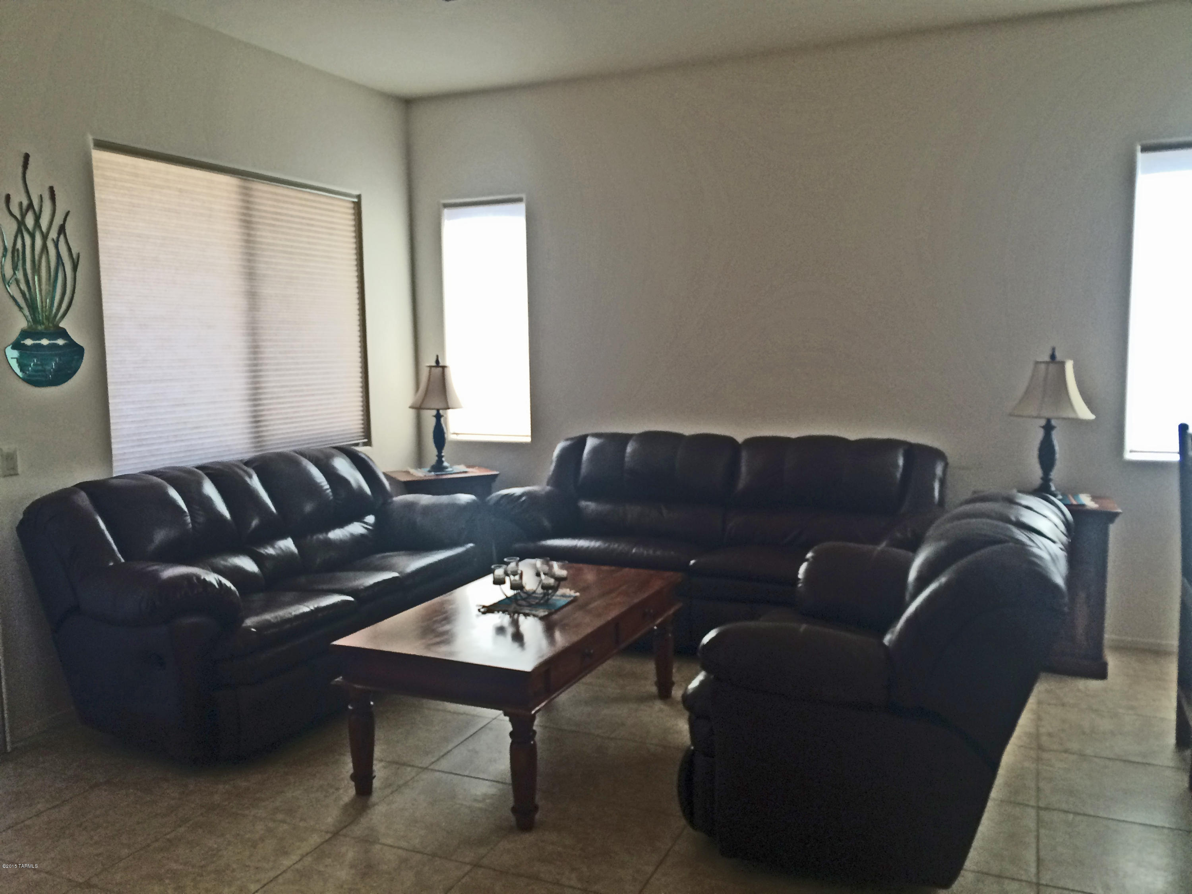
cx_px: 596
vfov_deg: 48.2
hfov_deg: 61.7
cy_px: 447
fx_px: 999
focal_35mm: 29
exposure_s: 1/40
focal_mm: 4.15
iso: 40
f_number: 2.2
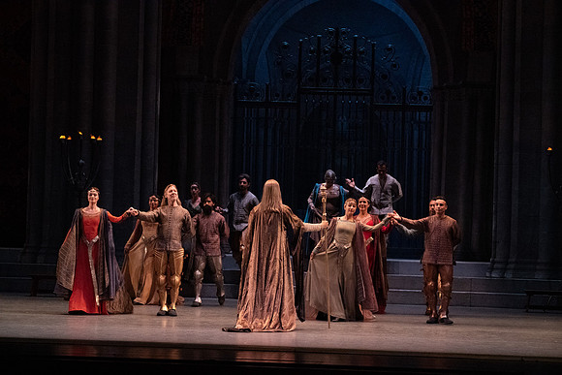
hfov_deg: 17.2
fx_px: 1858
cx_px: 281
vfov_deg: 11.5
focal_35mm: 119
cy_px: 188
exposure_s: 1/320
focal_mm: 119
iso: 20000
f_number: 9
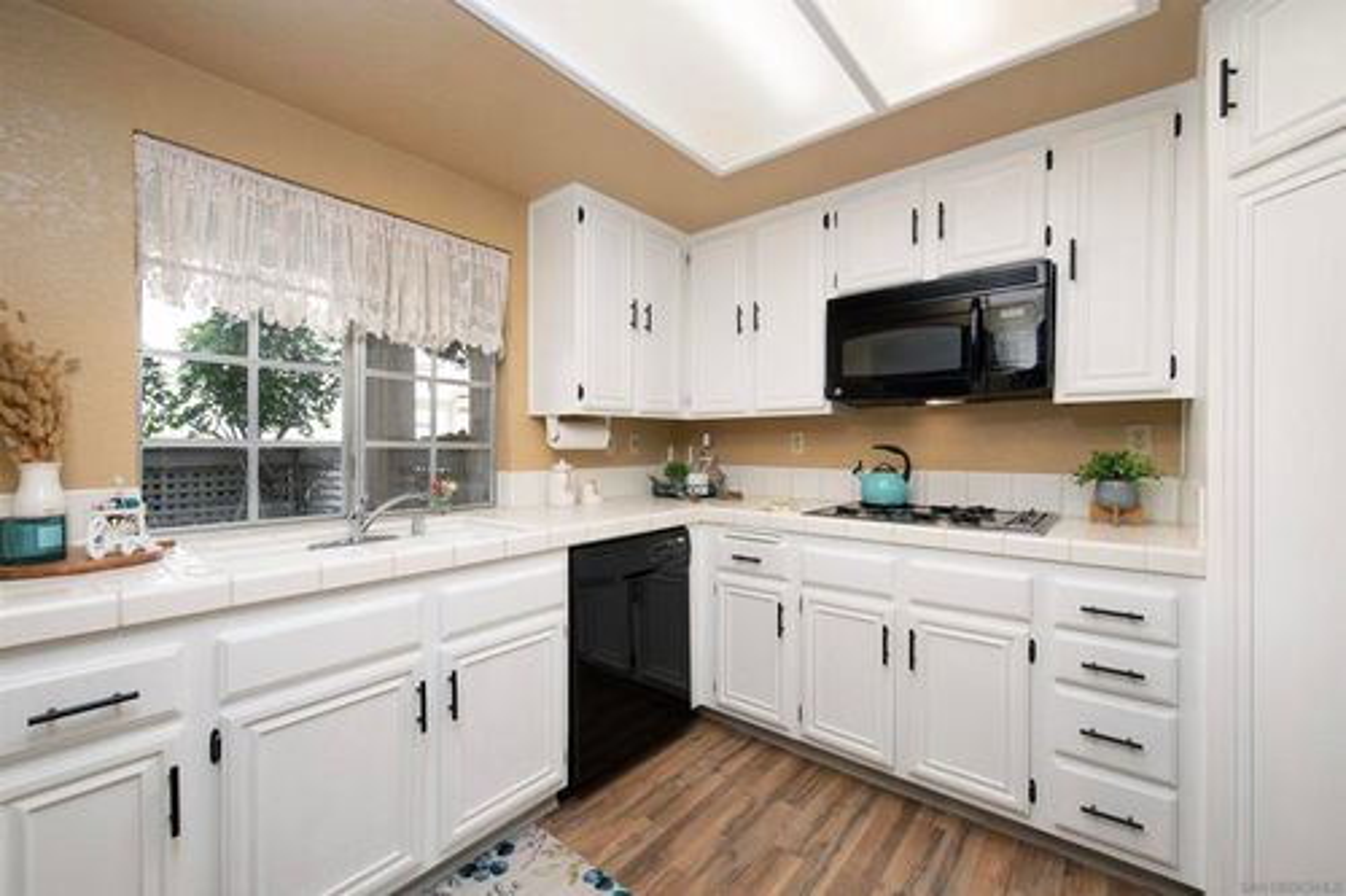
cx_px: 673
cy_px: 448
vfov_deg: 81.2
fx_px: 523
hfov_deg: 104.3
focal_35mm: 14
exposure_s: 1/250
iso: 320
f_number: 7.1
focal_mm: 14
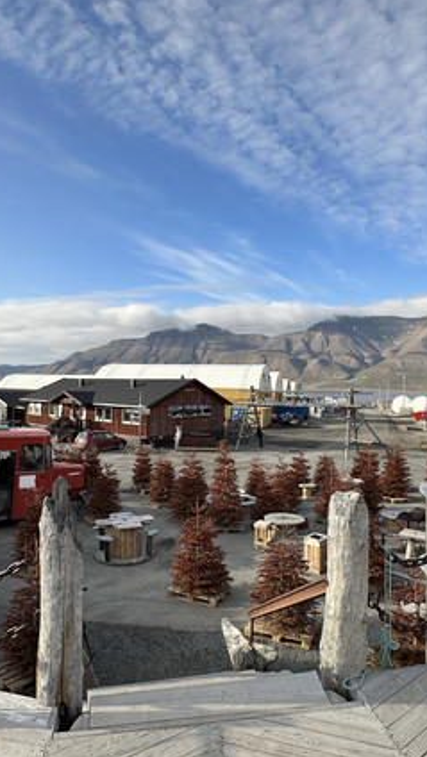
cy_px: 393
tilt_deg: -1.4
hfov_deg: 49.6
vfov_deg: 78.6
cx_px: 207
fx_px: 462
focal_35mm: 23
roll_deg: -1.5
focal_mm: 2.22
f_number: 2.2
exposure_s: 1/1689
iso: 50
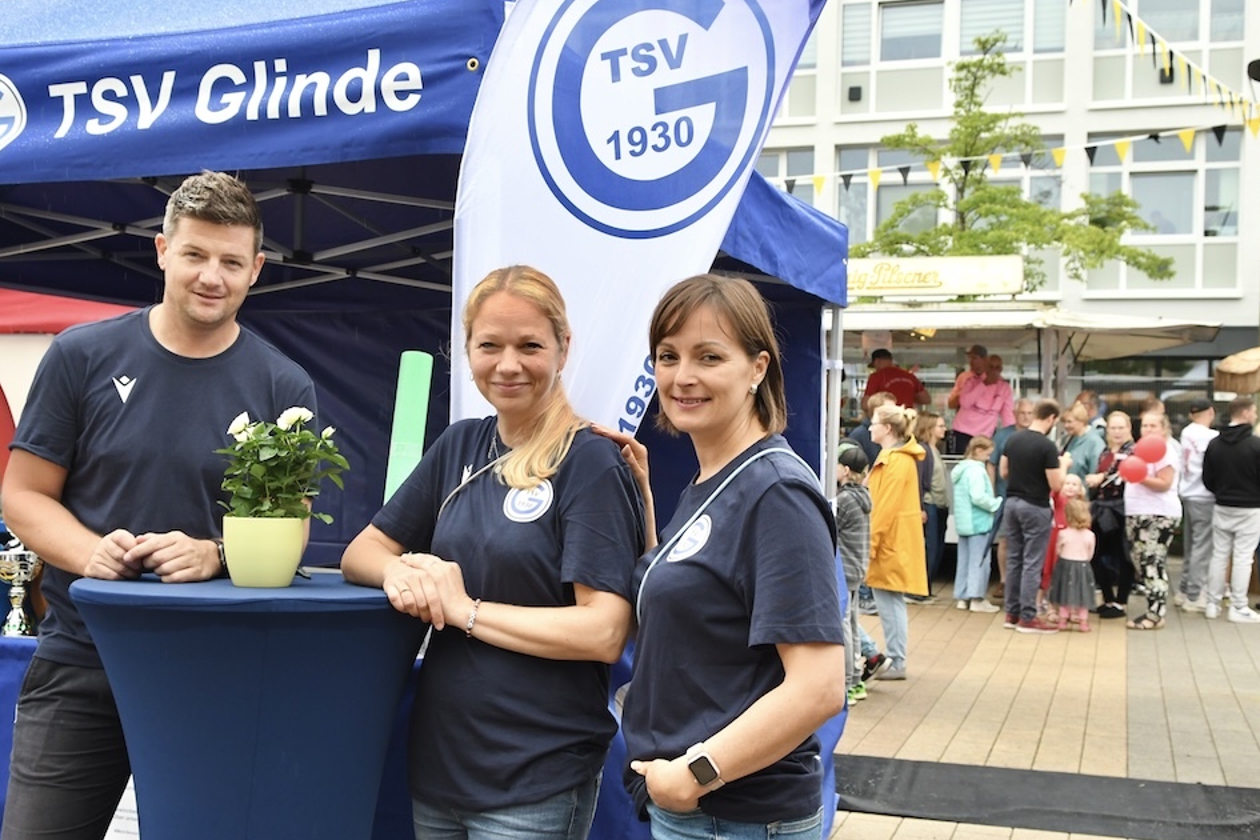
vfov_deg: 34.2
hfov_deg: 49.6
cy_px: 427
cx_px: 619
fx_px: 1365
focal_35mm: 39
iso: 1250
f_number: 5.6
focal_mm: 24
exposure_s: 1/160
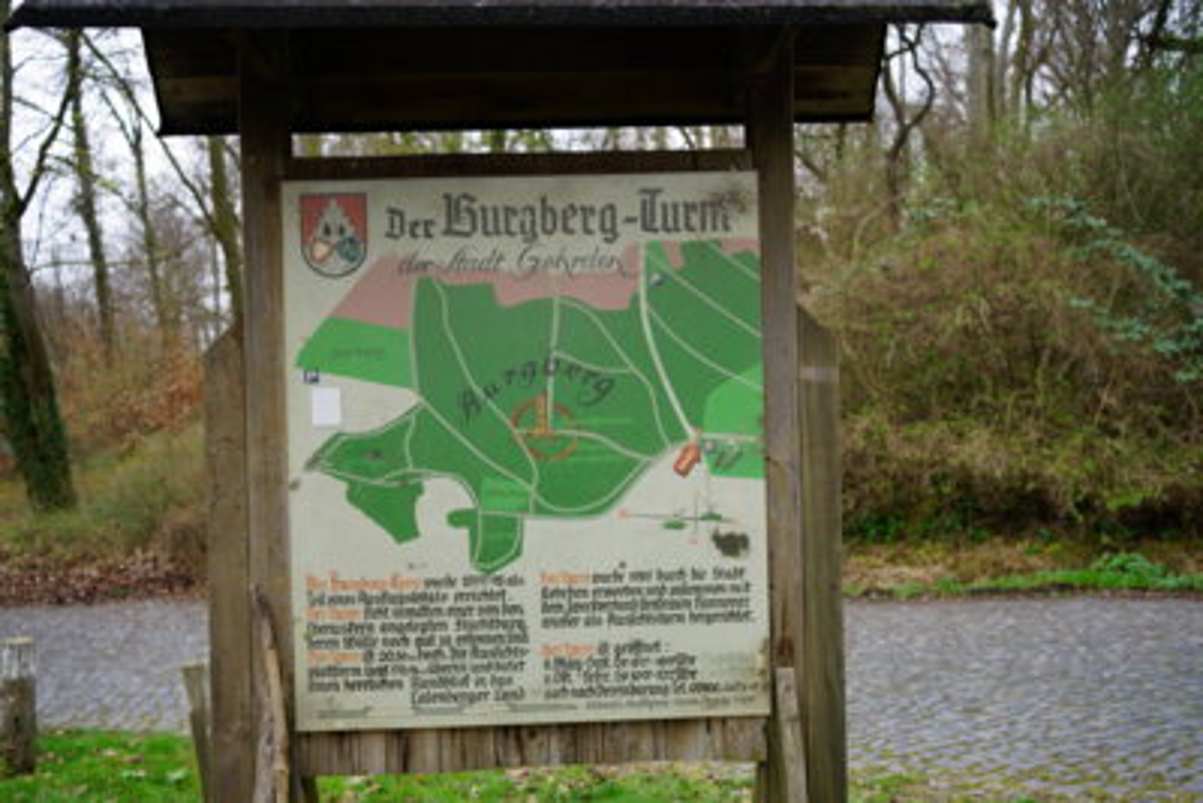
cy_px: 402
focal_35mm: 35
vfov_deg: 37.9
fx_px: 1170
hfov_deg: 54.4
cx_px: 602
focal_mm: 35
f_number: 4.5
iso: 200
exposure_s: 1/125
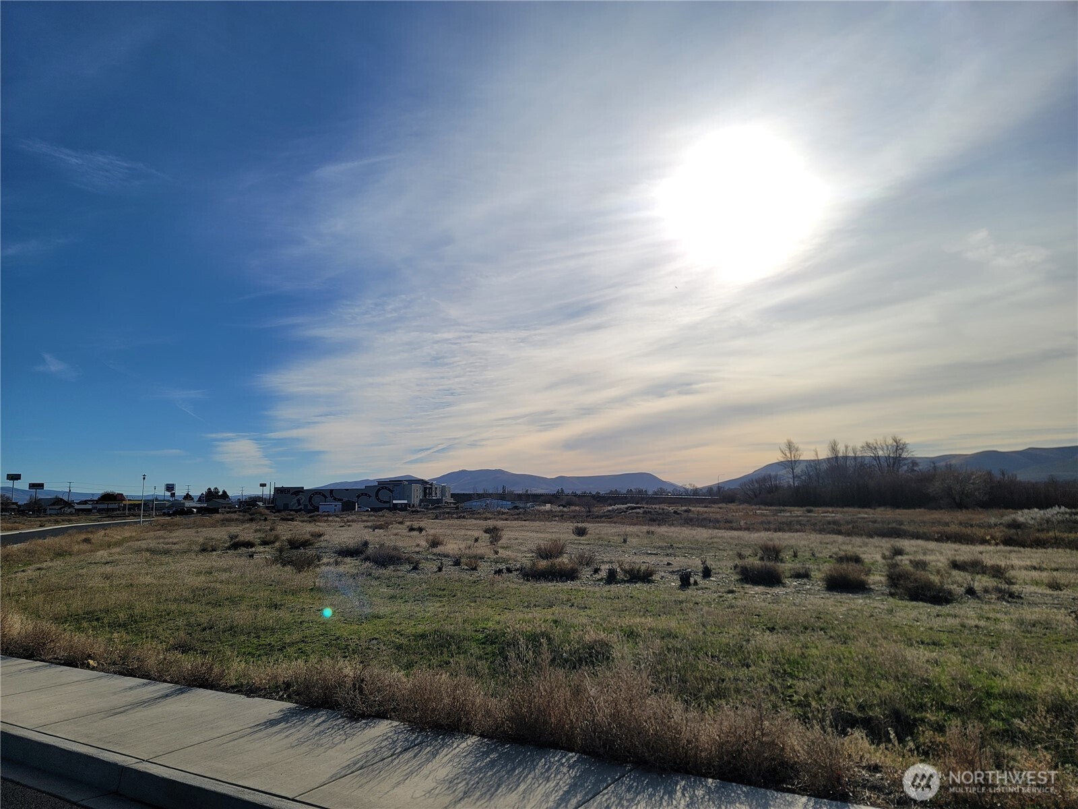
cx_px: 539
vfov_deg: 54.9
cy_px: 404
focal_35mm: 25
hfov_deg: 69.4
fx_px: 779
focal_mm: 7
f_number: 1.8
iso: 20
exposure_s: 1/4021
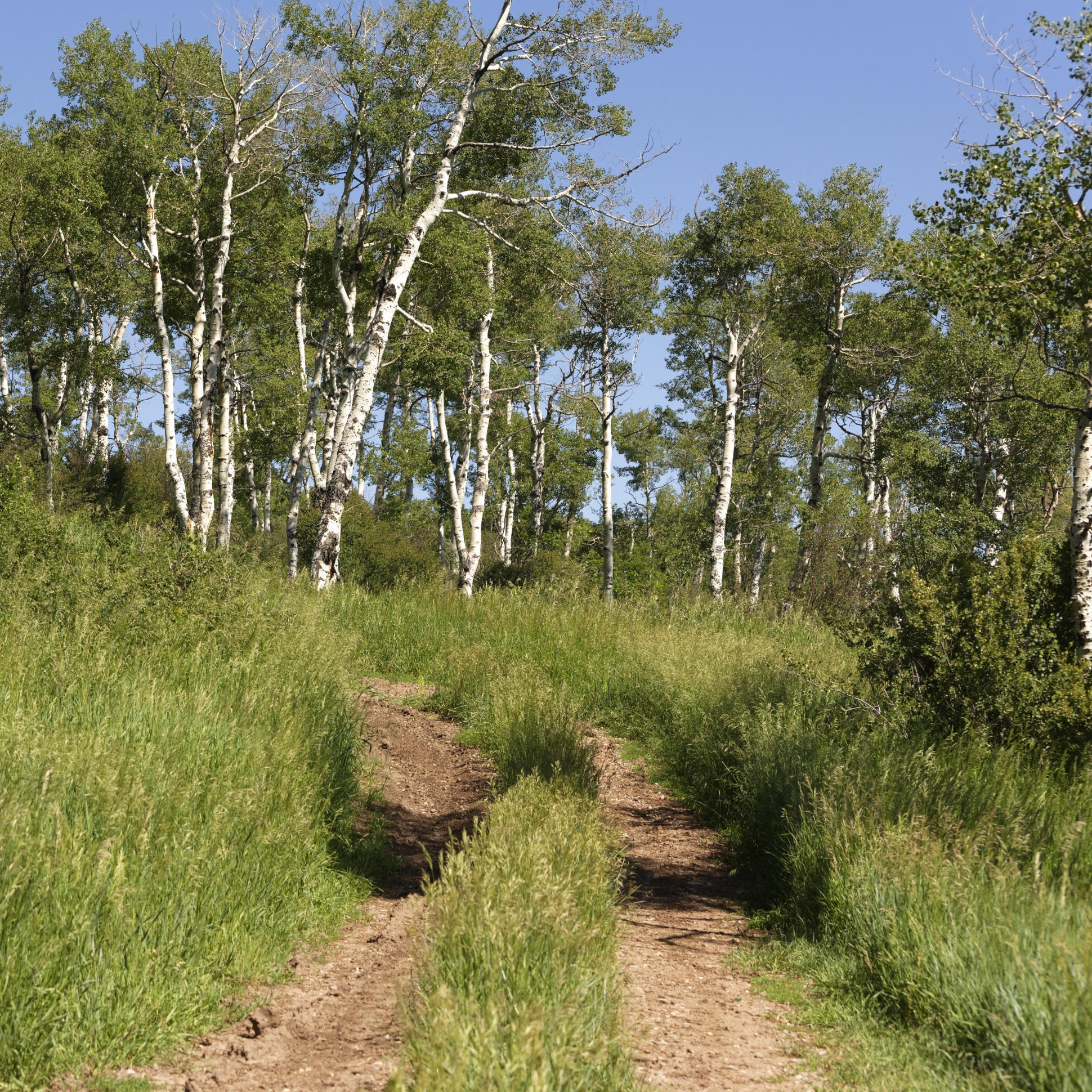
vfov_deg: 18.9
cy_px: 534
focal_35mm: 92
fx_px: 3284
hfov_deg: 18.8
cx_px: 306
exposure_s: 1/1250
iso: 320
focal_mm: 70
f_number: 7.1
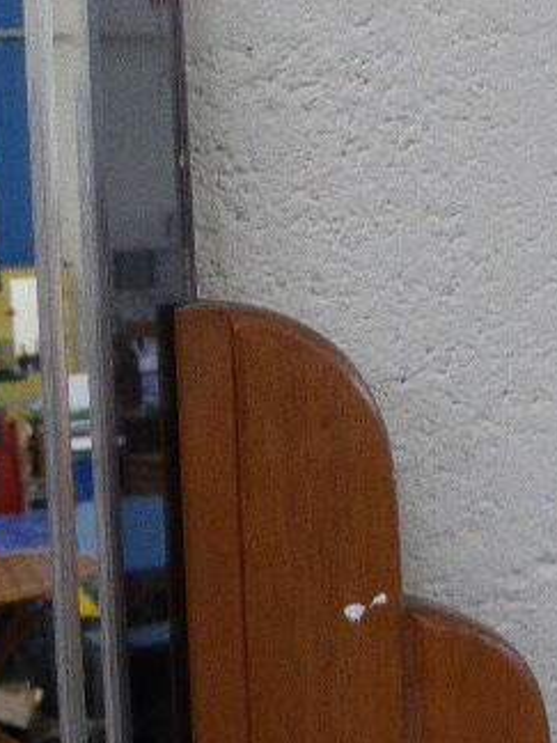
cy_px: 53
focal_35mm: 85
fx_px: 1824
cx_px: 225
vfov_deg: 22.4
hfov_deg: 17.4
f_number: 3.9
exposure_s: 1/100
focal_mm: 7.4
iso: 800
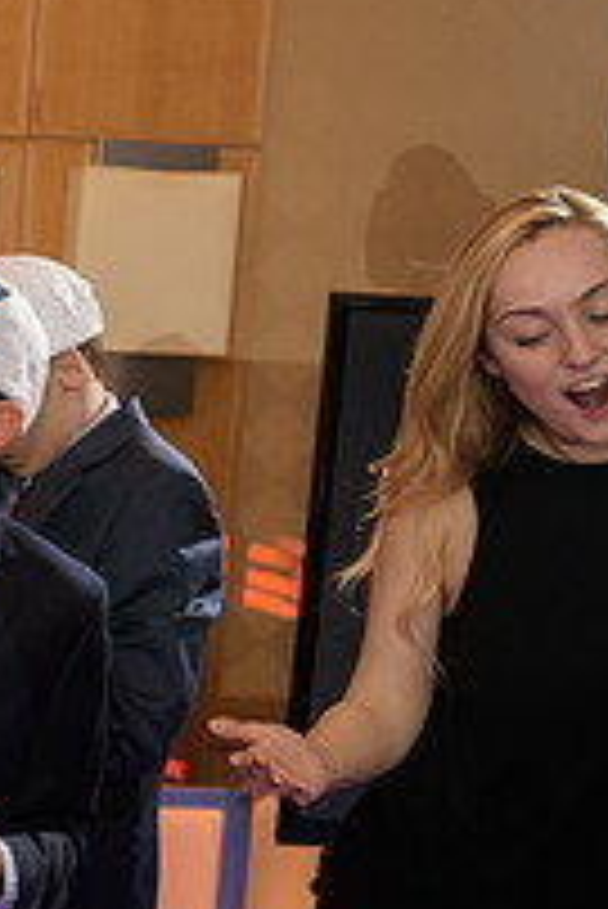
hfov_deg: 17.0
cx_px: -414
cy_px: 515
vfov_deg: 29.2
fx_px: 1745
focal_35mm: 69
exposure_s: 1/125
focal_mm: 24
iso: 1600
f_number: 3.2
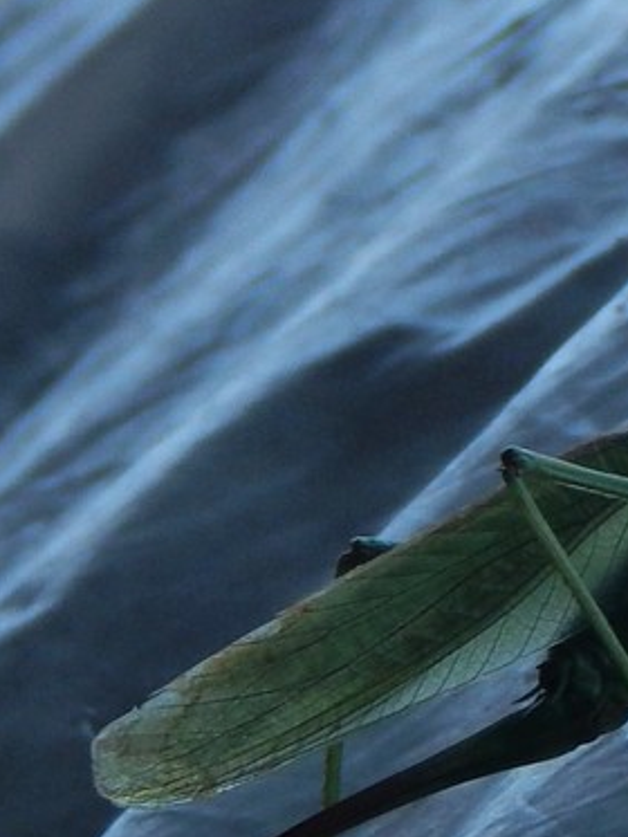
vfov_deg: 4.8
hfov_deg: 3.6
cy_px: 559
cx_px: 703
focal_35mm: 416
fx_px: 10057
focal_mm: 32.8
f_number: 5.3
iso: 160
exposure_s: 1/30
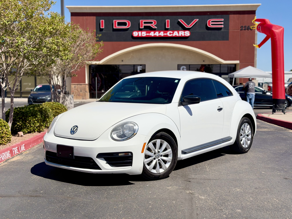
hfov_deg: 39.7
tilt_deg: -3.8
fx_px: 405
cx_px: 146
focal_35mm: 48
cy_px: 110
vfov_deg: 30.3
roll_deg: +0.5
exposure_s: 1/8772
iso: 80
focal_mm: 6.76
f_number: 1.78
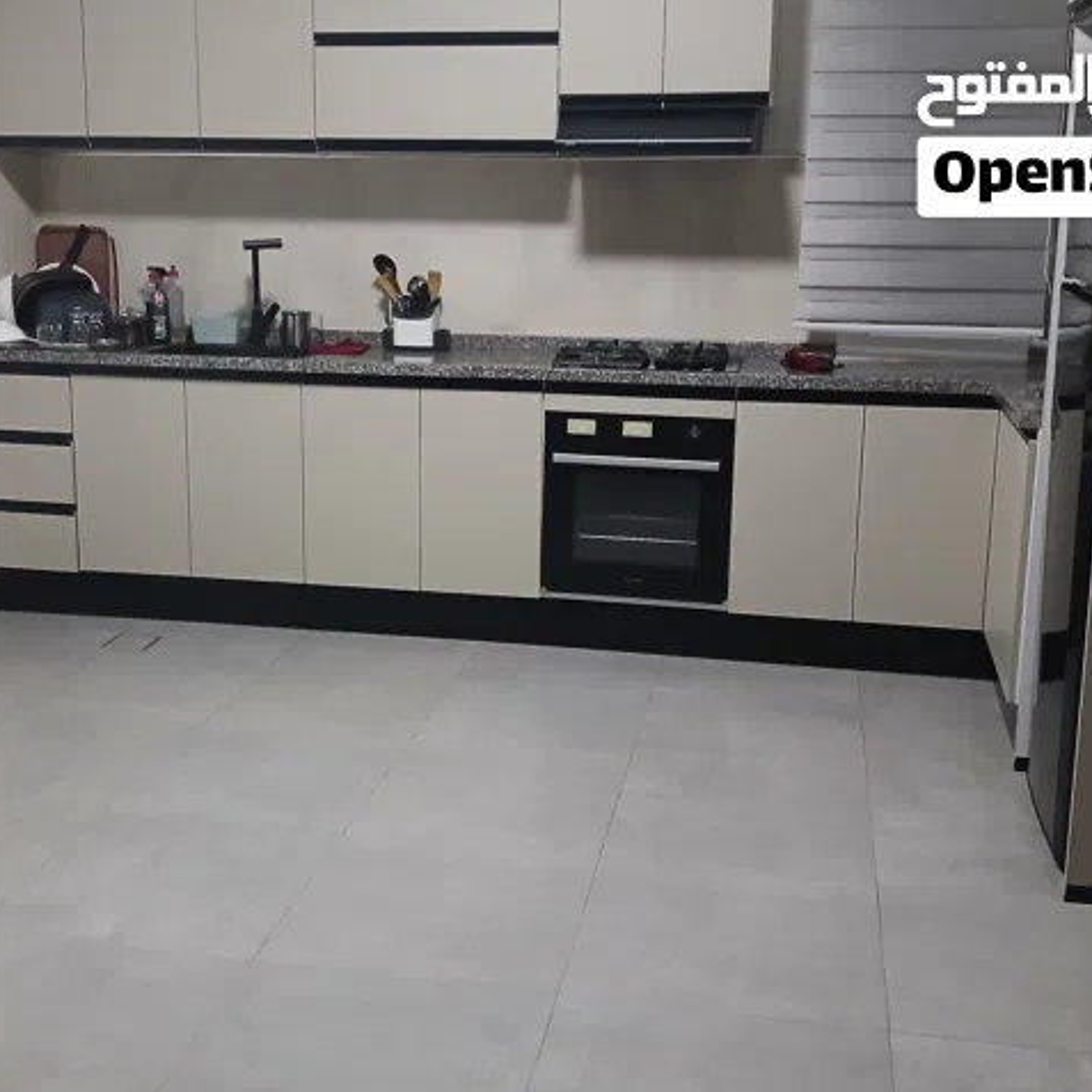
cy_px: 547
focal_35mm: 32
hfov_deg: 51.1
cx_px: 572
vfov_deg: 51.1
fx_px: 1142
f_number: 1.8
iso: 640
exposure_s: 1/20
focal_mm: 3.98
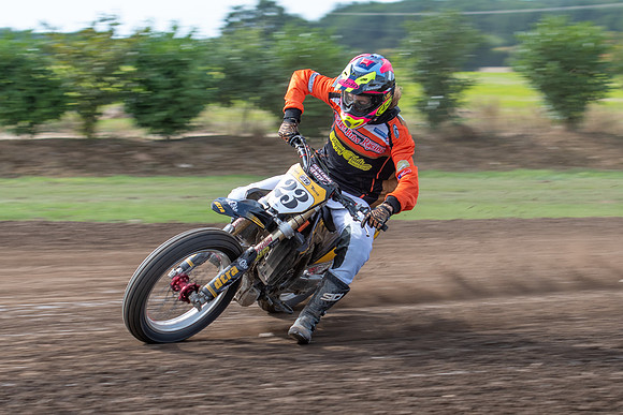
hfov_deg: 14.7
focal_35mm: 140
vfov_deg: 9.8
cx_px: 308
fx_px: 2416
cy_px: 255
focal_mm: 70
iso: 125
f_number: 5
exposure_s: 1/320
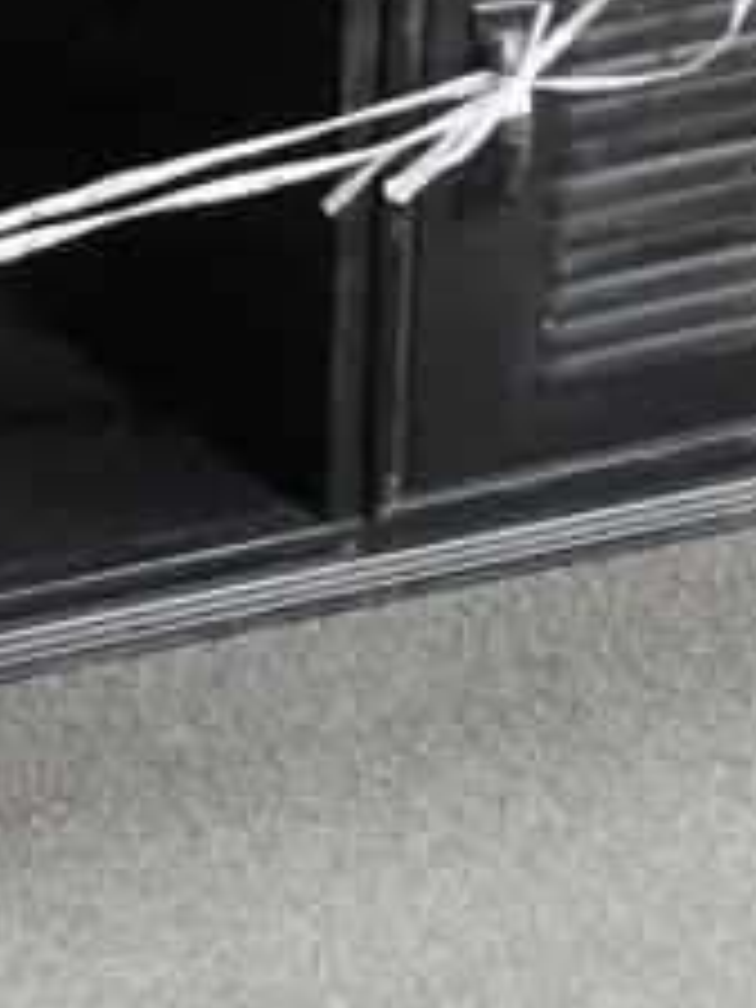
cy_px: -896
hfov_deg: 8.5
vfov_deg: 10.6
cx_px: -2
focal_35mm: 174
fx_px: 5067
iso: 1000
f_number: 4.1
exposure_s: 1/60
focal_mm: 19
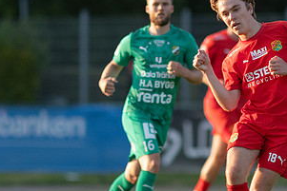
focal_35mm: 1156
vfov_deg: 1.2
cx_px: 236
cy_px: 96
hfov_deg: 1.8
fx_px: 9220
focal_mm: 300
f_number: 3.2
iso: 560
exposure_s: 1/1600
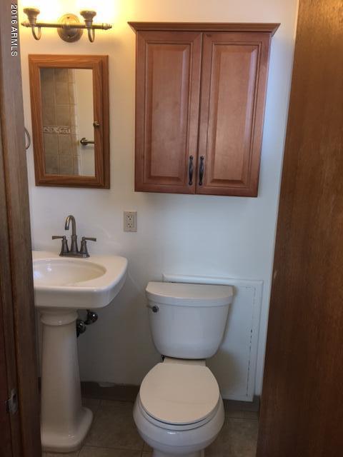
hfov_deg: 48.2
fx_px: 383
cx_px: 172
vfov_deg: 61.7
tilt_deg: -13.2
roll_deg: -1.8
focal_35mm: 29
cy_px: 228
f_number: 2.2
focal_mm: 4.15
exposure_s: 1/30
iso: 32
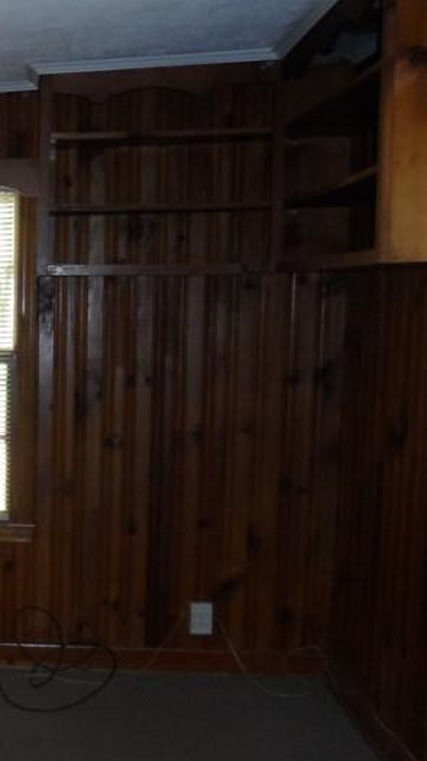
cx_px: -208
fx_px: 1027
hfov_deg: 20.3
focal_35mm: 51
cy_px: 462
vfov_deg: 40.4
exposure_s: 1/30
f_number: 3.2
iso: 200
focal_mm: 4
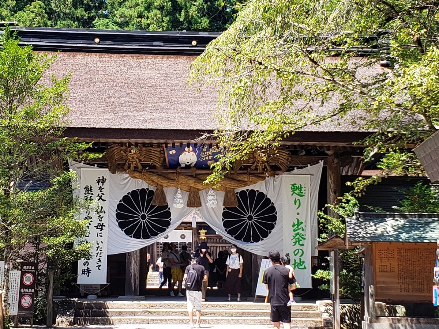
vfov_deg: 53.1
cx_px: 220
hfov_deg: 67.3
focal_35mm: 26
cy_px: 164
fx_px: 330
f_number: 2.4
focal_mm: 4.3
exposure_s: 1/314
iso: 50
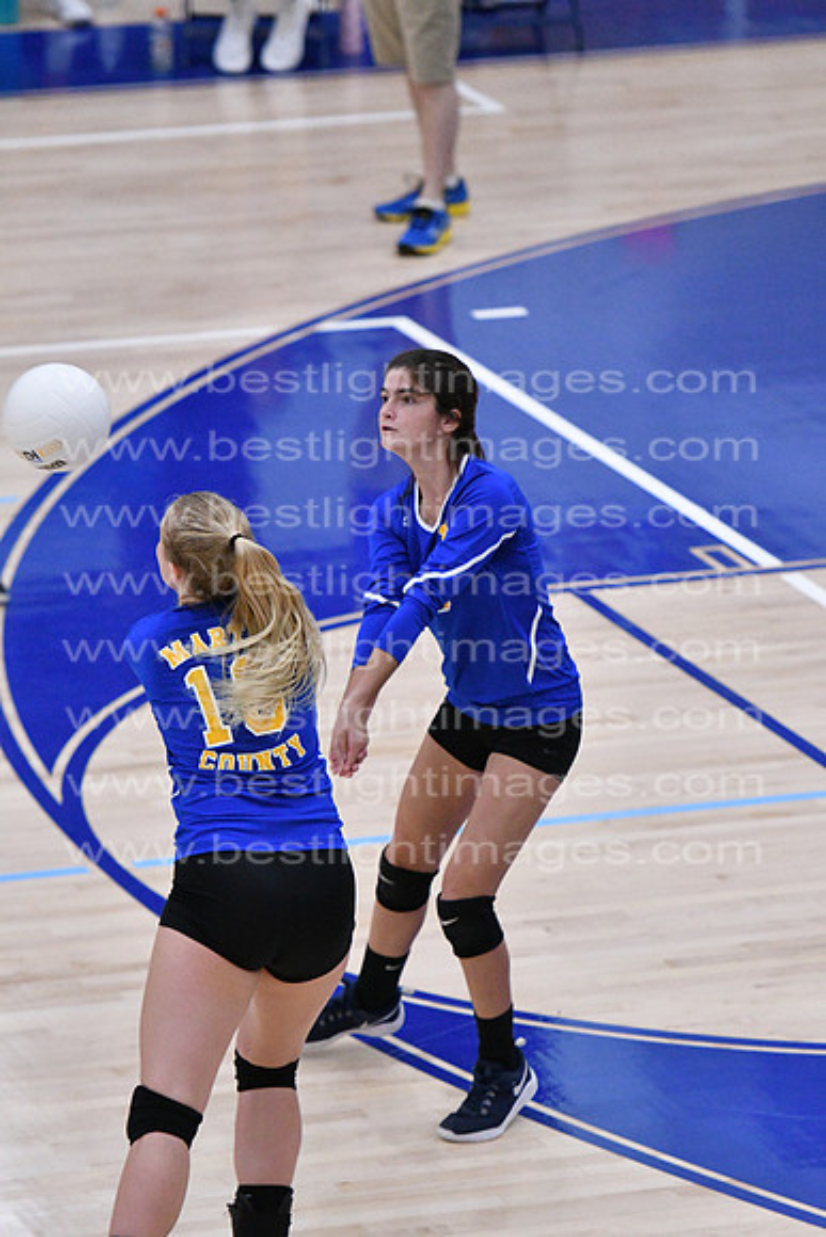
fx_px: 8254
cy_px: 618
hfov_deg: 5.7
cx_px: 413
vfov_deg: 8.6
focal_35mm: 240
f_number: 3.2
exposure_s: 1/1250
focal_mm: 160
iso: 6400
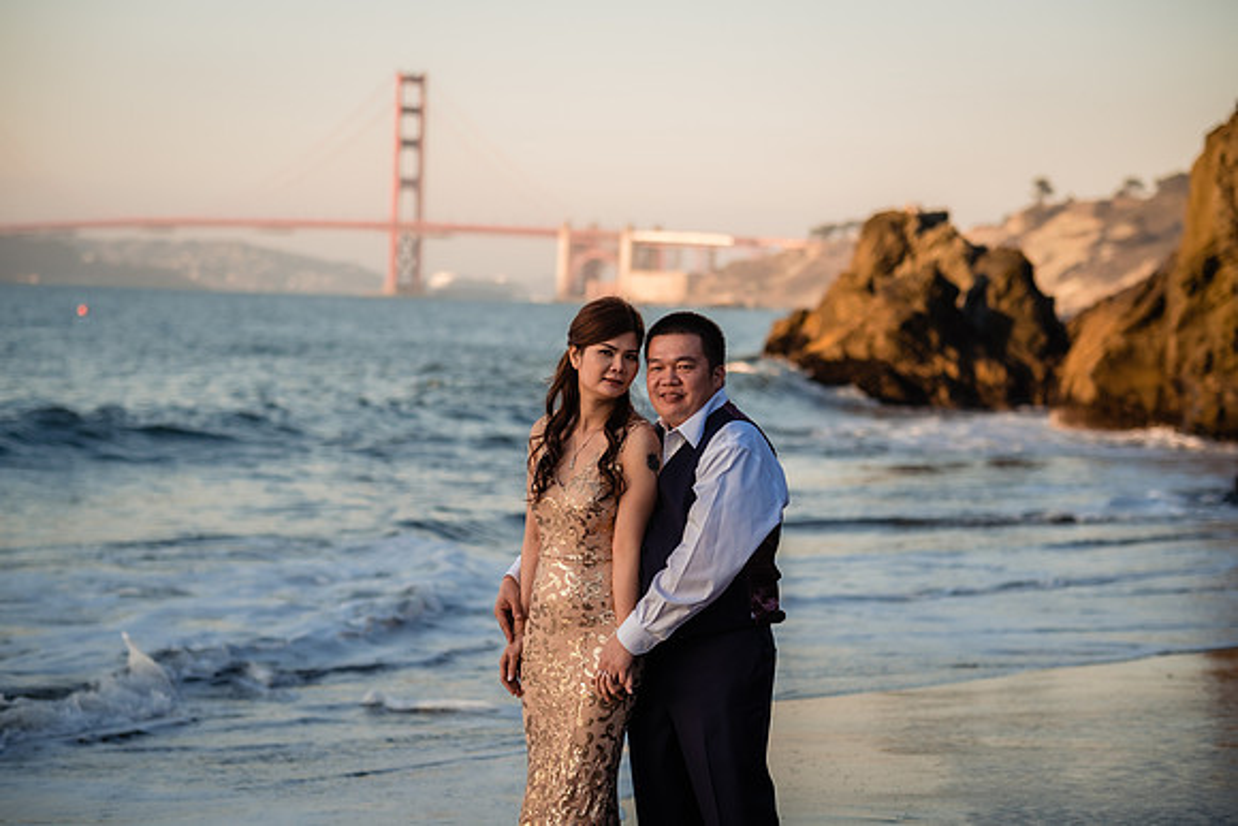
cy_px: 413
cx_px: 619
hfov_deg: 24.2
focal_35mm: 84
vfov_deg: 16.3
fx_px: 2889
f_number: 2.2
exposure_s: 1/640
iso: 160
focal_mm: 56
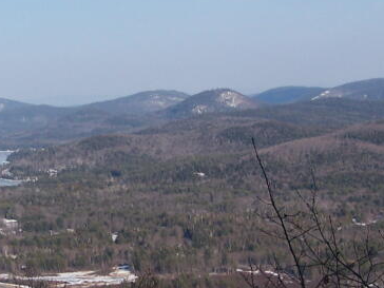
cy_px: 171
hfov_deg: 18.3
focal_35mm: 107
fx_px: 1187
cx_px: 124
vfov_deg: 13.8
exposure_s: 1/1000
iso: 80
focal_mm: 6.3
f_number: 4
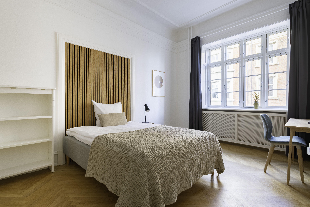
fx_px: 146
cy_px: 104
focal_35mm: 17
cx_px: 155
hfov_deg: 93.3
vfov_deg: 70.5
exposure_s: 1/13
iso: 160
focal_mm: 17
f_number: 8
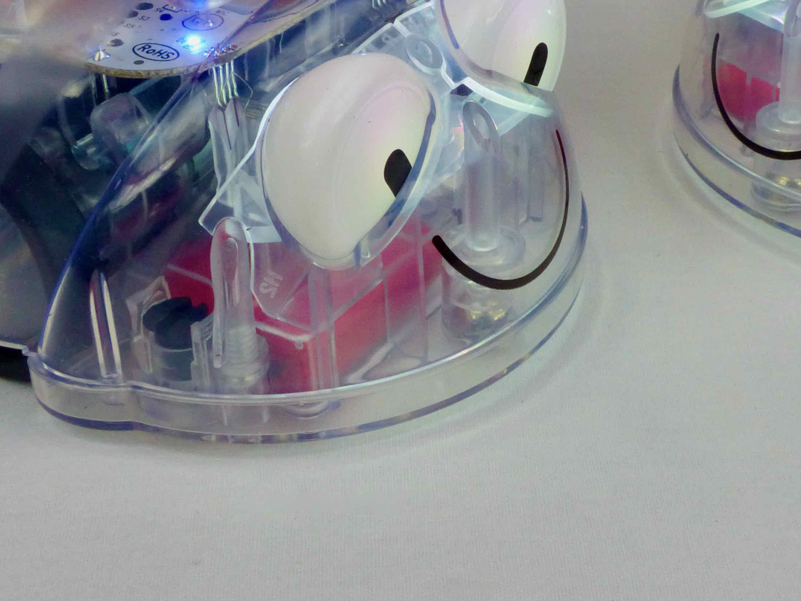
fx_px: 1597
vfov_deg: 21.2
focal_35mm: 69
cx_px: 500
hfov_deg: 28.1
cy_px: 162
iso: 250
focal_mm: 6.8
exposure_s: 1/60
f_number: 8
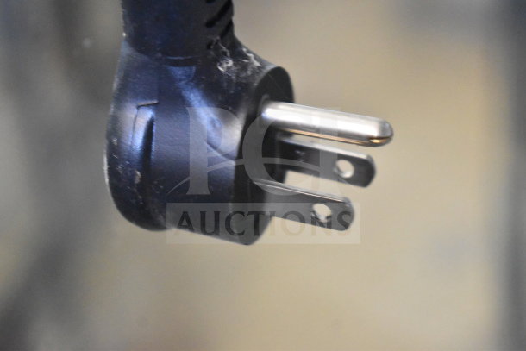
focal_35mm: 82
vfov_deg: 16.6
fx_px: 1206
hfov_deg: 24.6
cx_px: 263
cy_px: 176
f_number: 5.6
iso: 10000
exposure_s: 1/100
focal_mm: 55
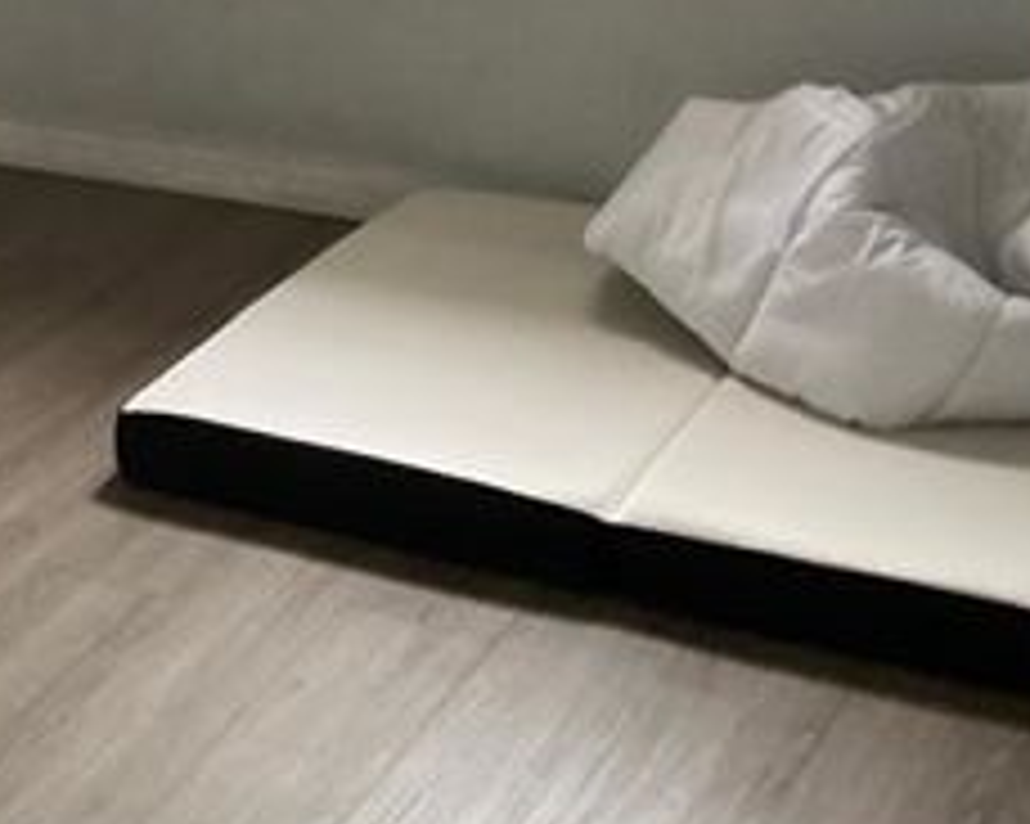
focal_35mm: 87
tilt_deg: -11.5
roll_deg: +2.6
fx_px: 2651
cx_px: 11
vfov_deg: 16.9
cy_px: -162
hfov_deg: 21.3
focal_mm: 3
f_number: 1.8
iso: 320
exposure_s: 1/39
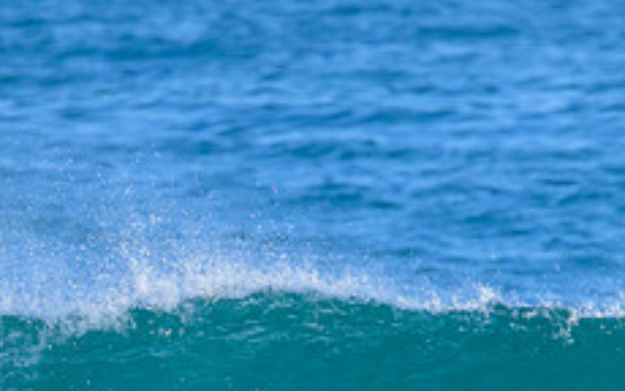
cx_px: 383
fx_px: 36111
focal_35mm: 2119
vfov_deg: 0.6
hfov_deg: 1.0
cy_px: 517
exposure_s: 1/2000
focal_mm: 800
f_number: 11
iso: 2500
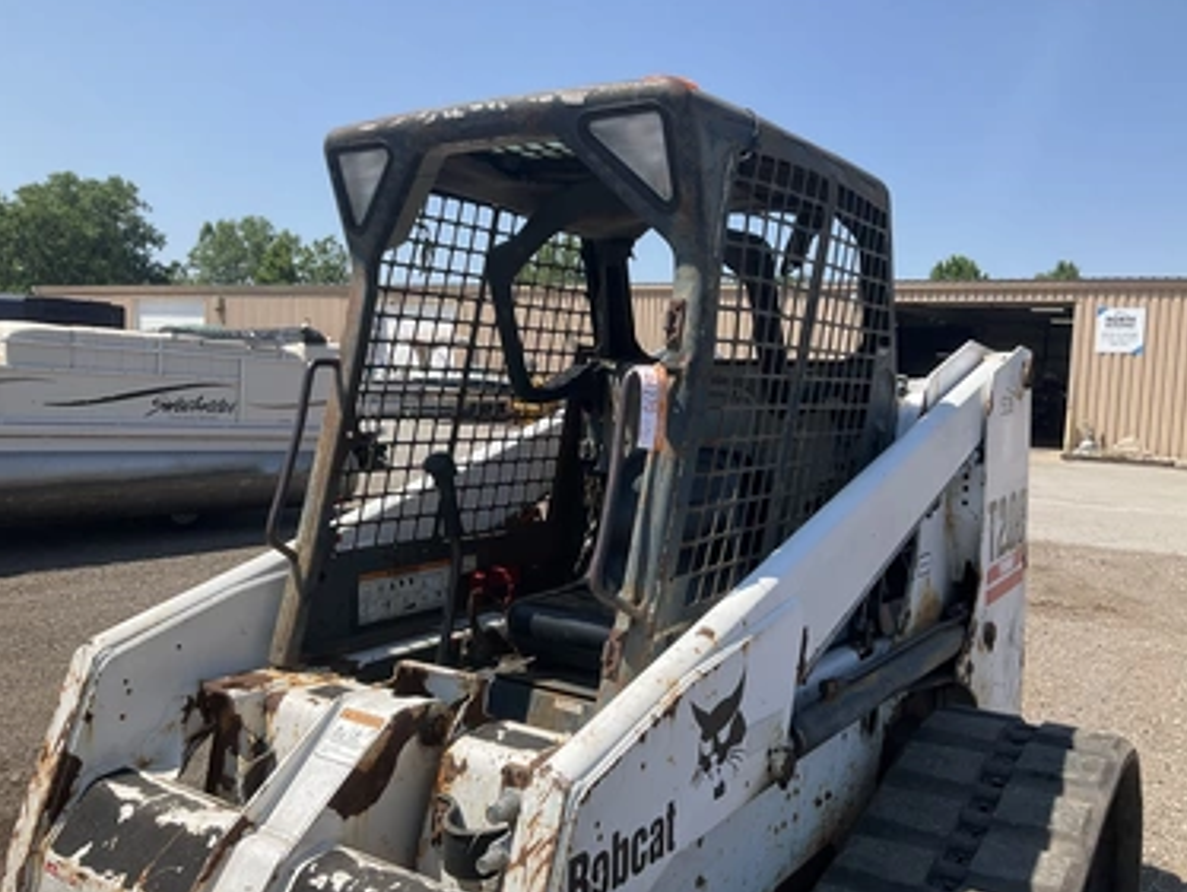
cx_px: 628
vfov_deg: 45.5
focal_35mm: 31
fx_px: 1064
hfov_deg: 58.3
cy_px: 470
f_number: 1.8
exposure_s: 1/1626
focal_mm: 3
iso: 25
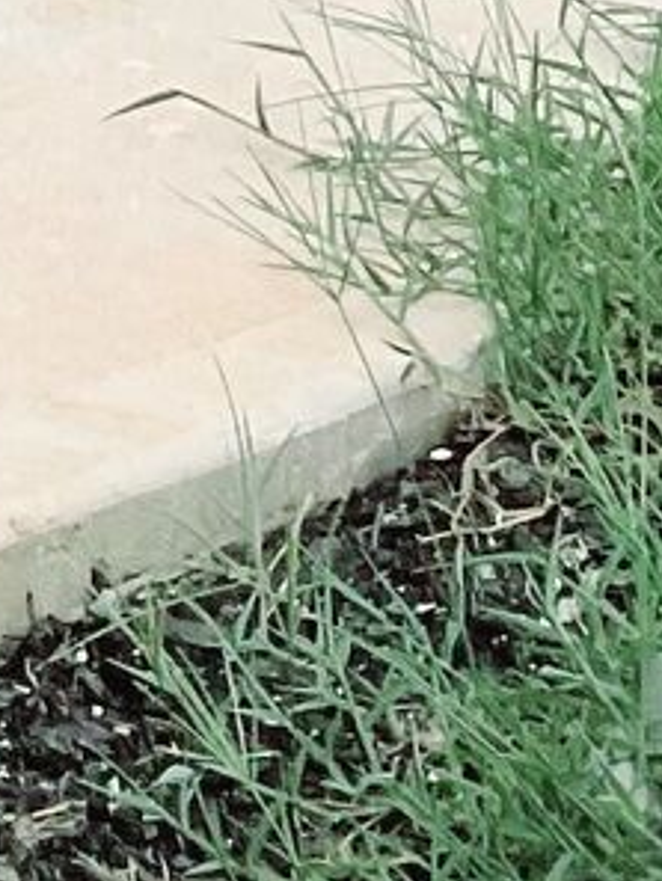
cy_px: -2296
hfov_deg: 6.6
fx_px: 5733
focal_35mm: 225
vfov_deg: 7.2
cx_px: -140
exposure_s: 1/1667
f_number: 1.8
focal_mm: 3
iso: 16
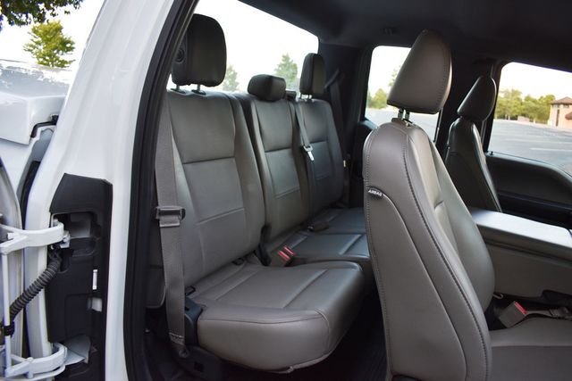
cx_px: 286
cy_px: 190
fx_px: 429
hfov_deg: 67.4
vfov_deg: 48.0
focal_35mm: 27
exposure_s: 1/250
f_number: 3.5
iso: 400
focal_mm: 18
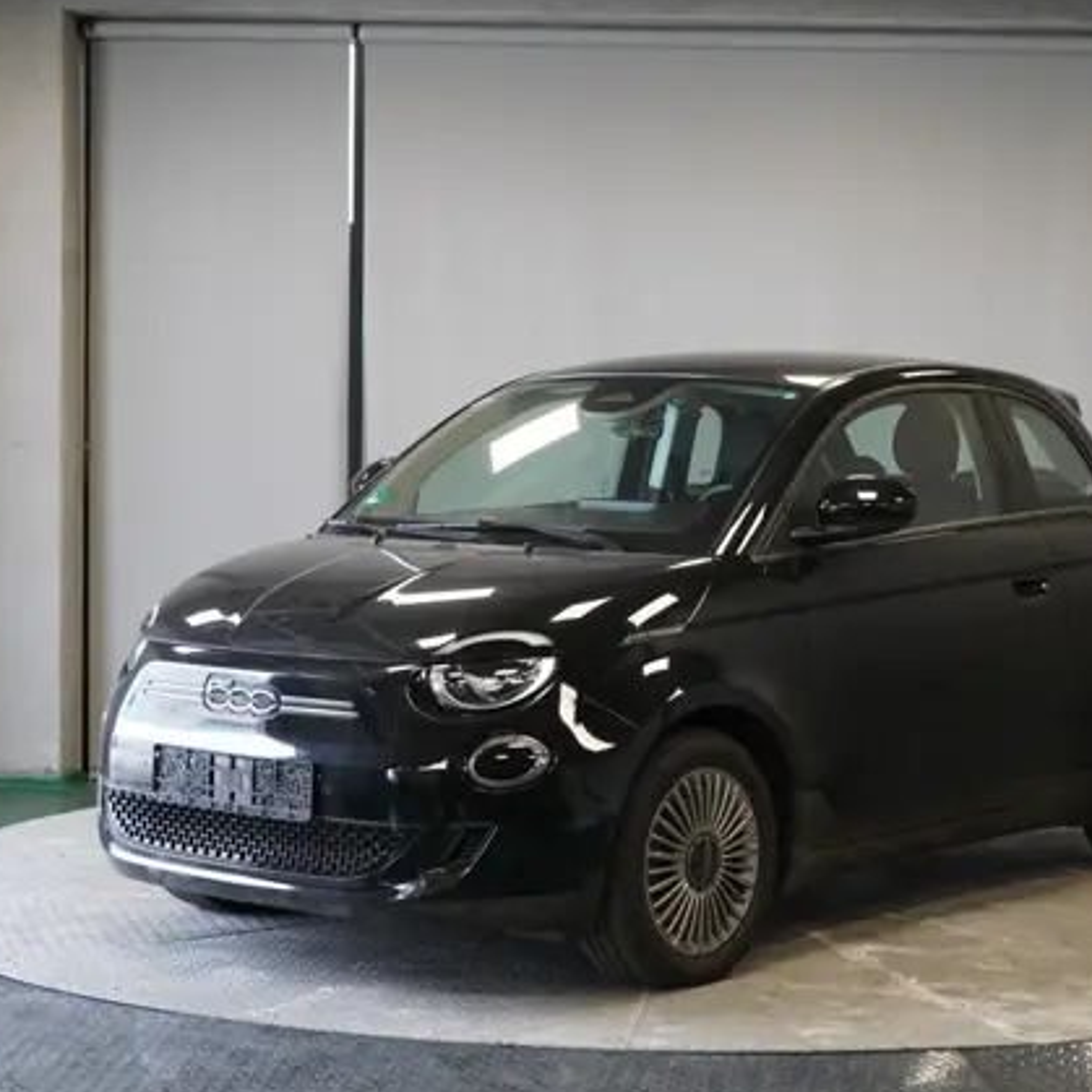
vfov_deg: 22.8
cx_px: 691
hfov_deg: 22.7
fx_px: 2712
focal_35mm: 76
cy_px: 524
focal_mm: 52
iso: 2000
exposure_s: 1/160
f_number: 5
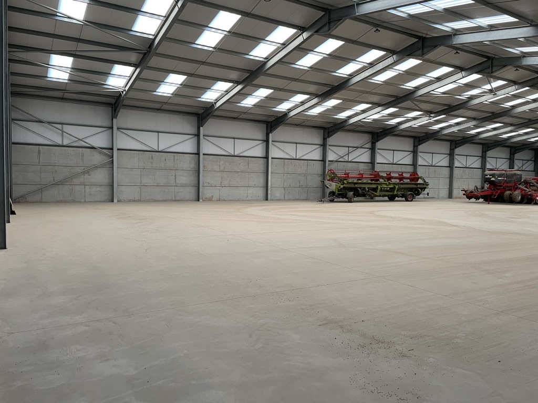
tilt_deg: -4.4
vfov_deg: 53.1
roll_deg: -0.7
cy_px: 202
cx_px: 269
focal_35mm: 26
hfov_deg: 67.3
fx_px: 404
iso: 125
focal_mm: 4.2
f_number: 1.6
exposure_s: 1/77
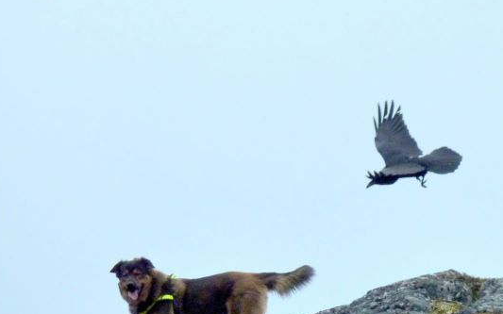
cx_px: 334
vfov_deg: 3.2
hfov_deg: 5.1
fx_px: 5675
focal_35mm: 414
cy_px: 142
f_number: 5.6
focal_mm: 42.6
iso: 200
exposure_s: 1/800
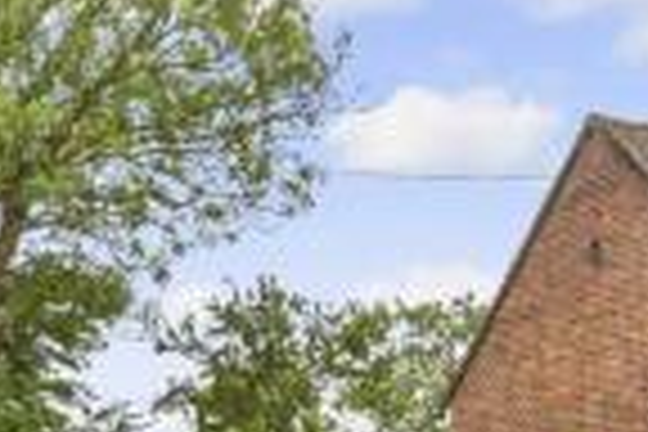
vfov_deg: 13.4
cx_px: 171
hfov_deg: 20.5
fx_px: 1782
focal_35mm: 99
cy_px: 529
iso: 160
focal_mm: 20
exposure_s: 1/100
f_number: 8
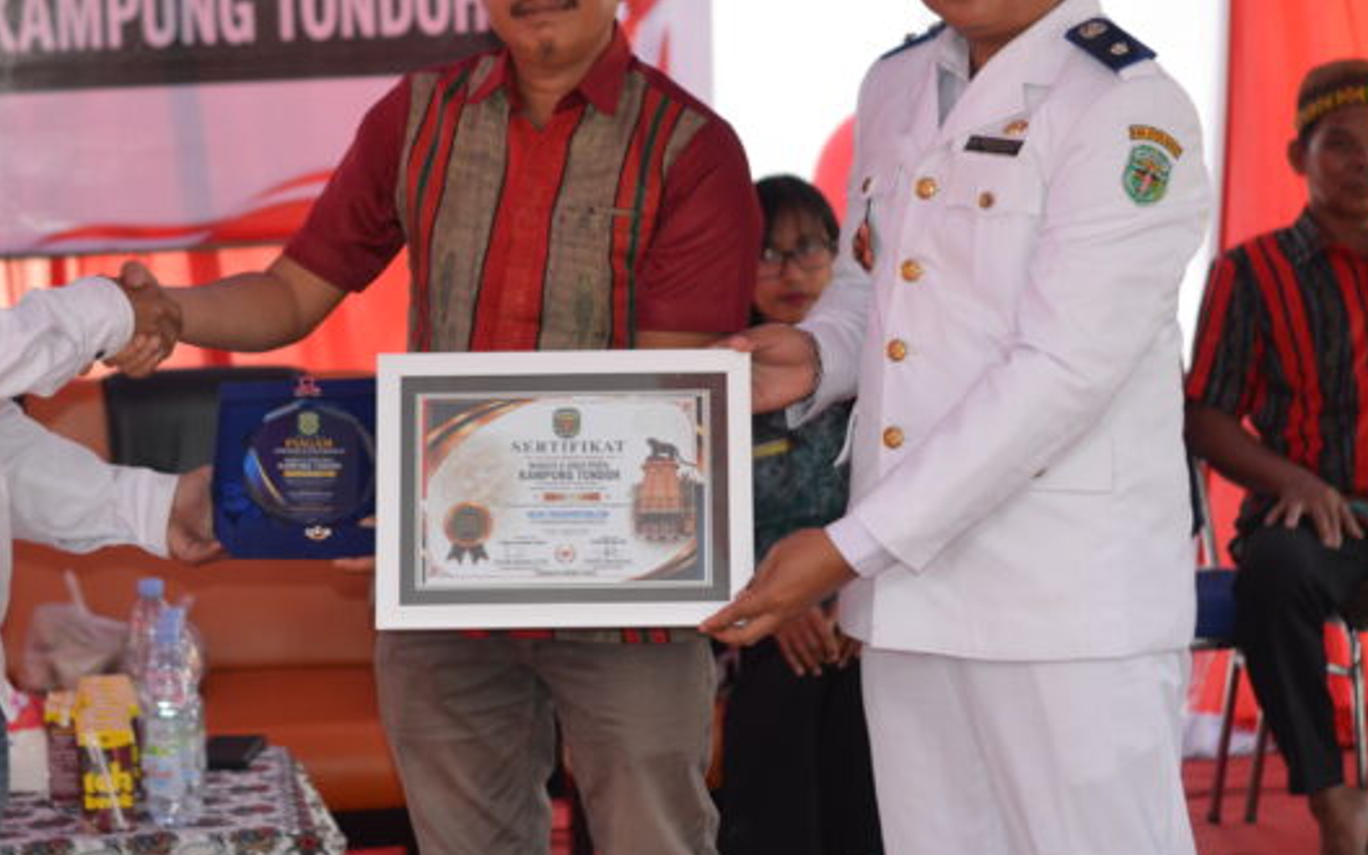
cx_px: 490
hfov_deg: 18.7
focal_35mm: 111
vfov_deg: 11.8
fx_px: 4138
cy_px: 245
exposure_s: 1/200
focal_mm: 50
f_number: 2.8
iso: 100
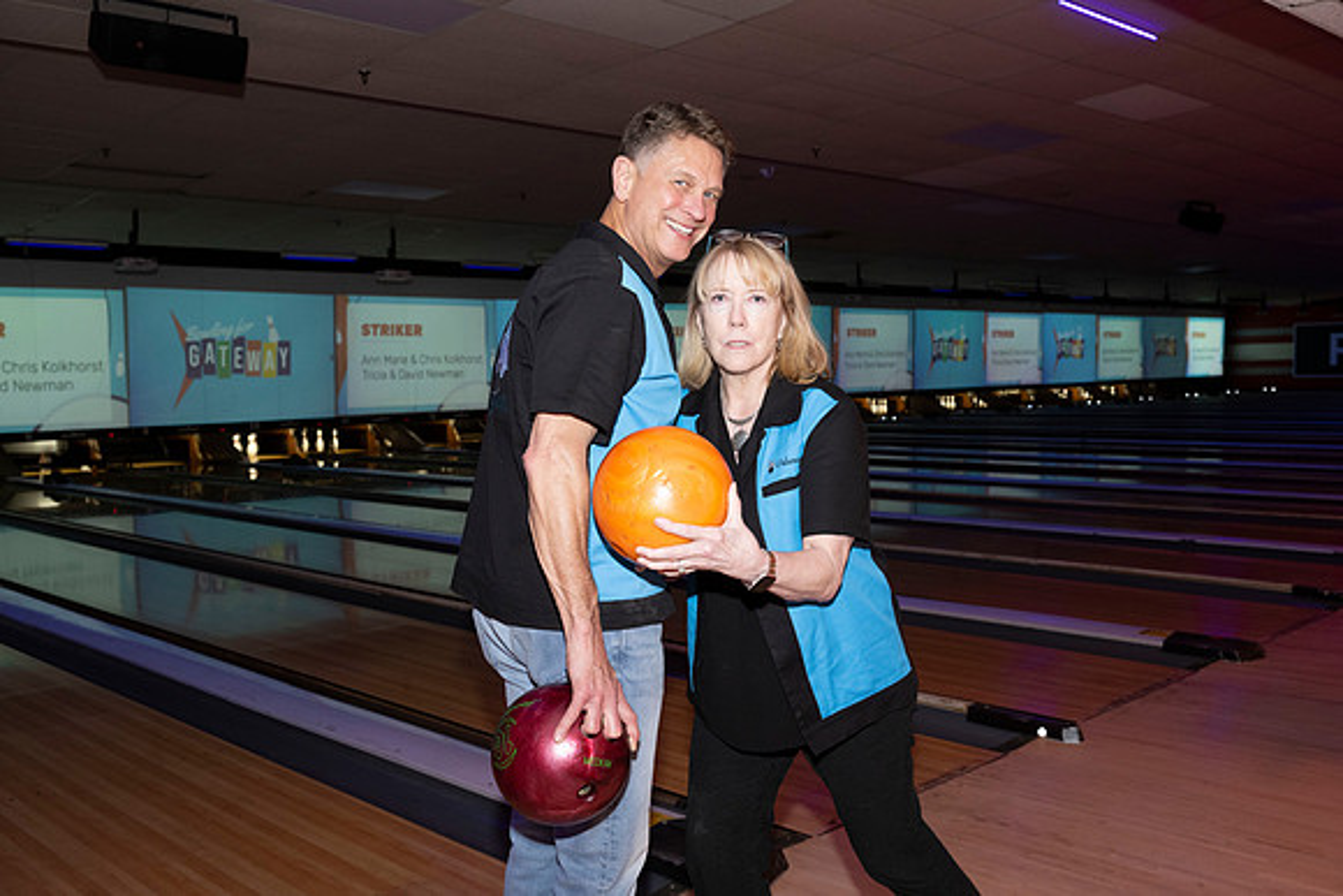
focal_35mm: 34
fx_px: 1250
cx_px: 672
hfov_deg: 56.5
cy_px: 448
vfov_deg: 39.4
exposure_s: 1/60
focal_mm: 33.5
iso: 1600
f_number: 5.6
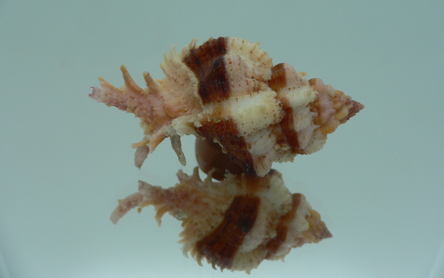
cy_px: 115
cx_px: 223
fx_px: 460
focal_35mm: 38
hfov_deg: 51.5
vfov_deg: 33.5
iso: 80
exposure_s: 1/60
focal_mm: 4.6
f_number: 2.8
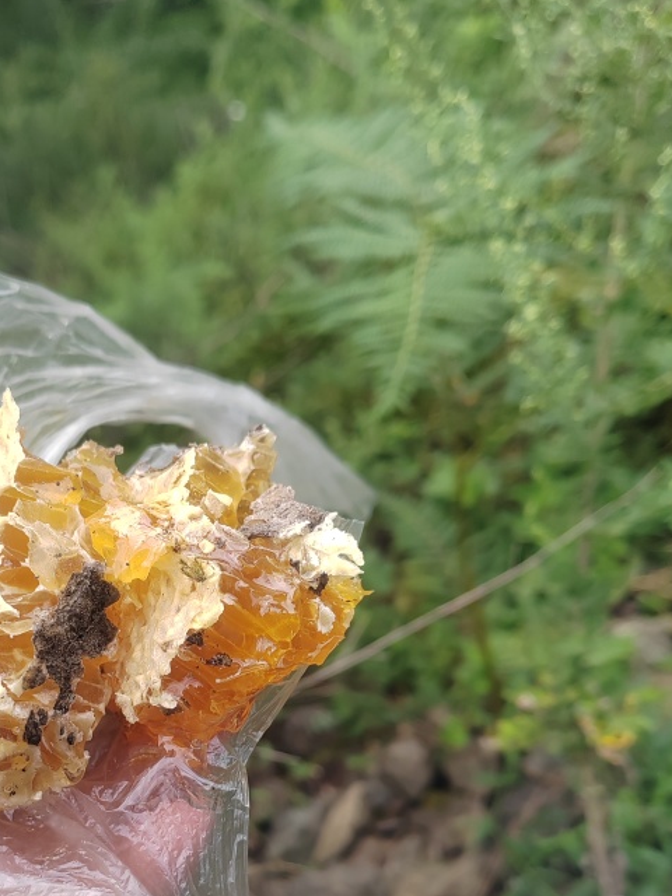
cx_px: 171
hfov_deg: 31.6
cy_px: 666
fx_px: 1165
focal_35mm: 45
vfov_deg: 40.9
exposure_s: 1/360
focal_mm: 5.52
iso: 125
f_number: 1.9
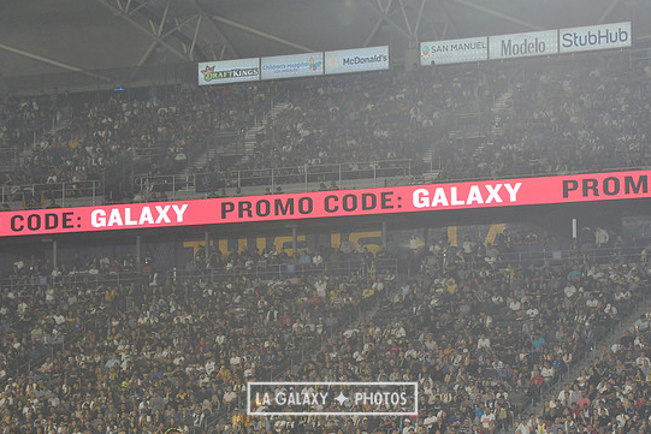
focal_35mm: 150
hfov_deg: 13.7
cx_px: 332
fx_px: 2713
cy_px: 218
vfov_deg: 9.2
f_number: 8
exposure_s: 1/250
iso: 3200
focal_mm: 140
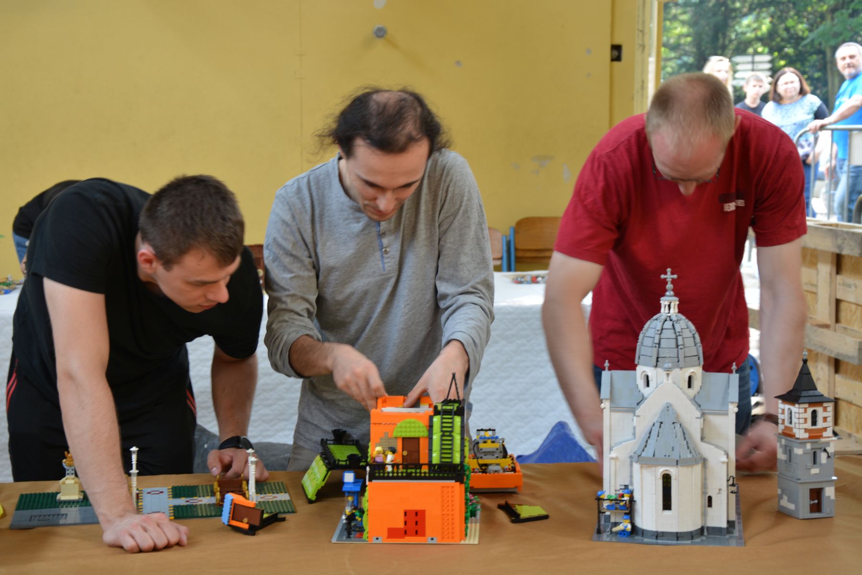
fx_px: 1616
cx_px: 431
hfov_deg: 29.9
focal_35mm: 68
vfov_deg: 20.2
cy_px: 288
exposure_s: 1/10
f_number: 5
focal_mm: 45
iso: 200
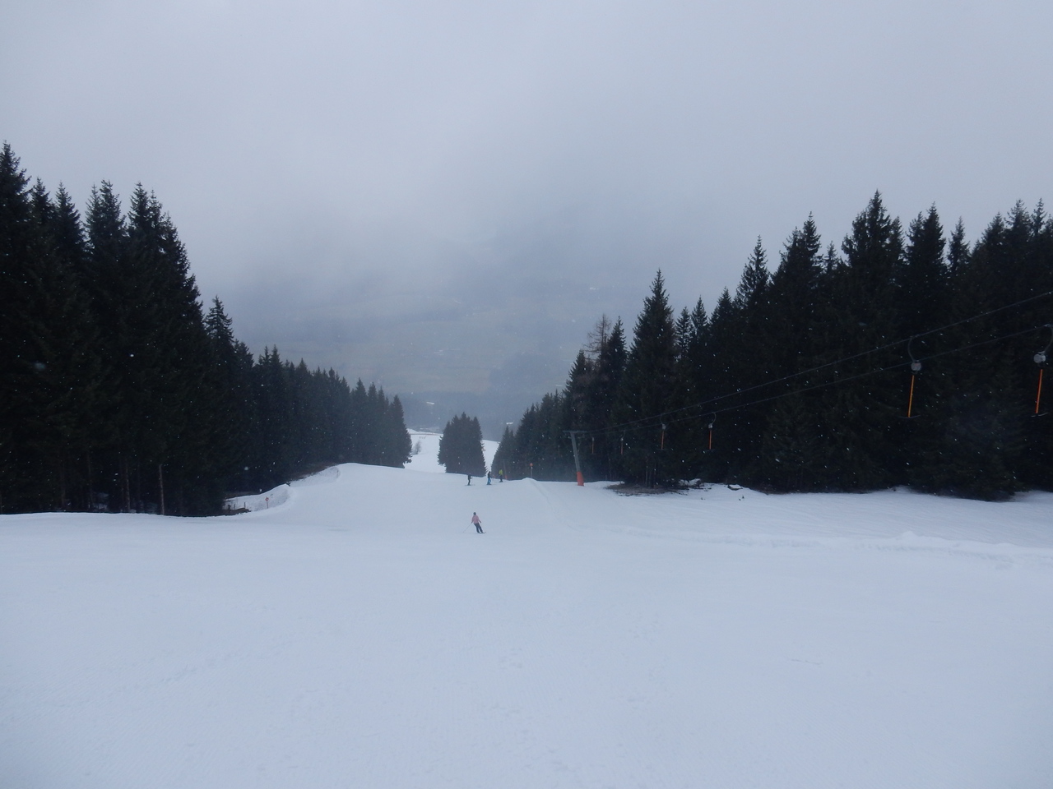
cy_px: 394
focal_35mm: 25
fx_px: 760
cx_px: 526
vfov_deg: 54.9
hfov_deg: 69.4
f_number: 3.7
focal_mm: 4.5
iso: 125
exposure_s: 1/1250
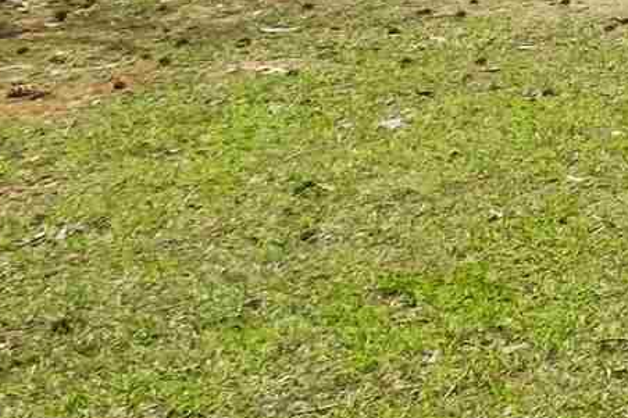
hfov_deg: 11.8
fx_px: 1779
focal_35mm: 102
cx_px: 1823
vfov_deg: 12.4
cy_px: -294
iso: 640
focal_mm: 10
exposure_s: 1/250
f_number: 7.1
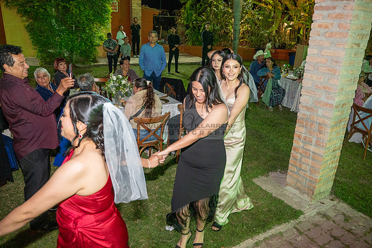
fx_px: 289
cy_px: 124
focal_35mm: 28
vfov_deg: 46.4
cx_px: 186
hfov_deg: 65.5
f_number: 5
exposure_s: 1/80
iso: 2500
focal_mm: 28
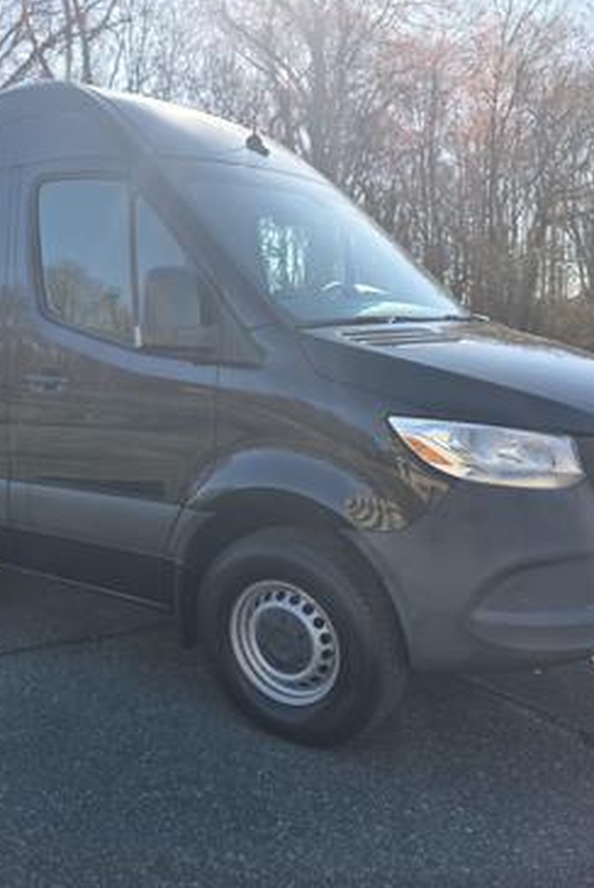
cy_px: 433
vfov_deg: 57.2
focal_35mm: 33
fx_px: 815
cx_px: 129
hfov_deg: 38.7
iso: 80
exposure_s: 1/2537
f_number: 1.7
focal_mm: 6.3
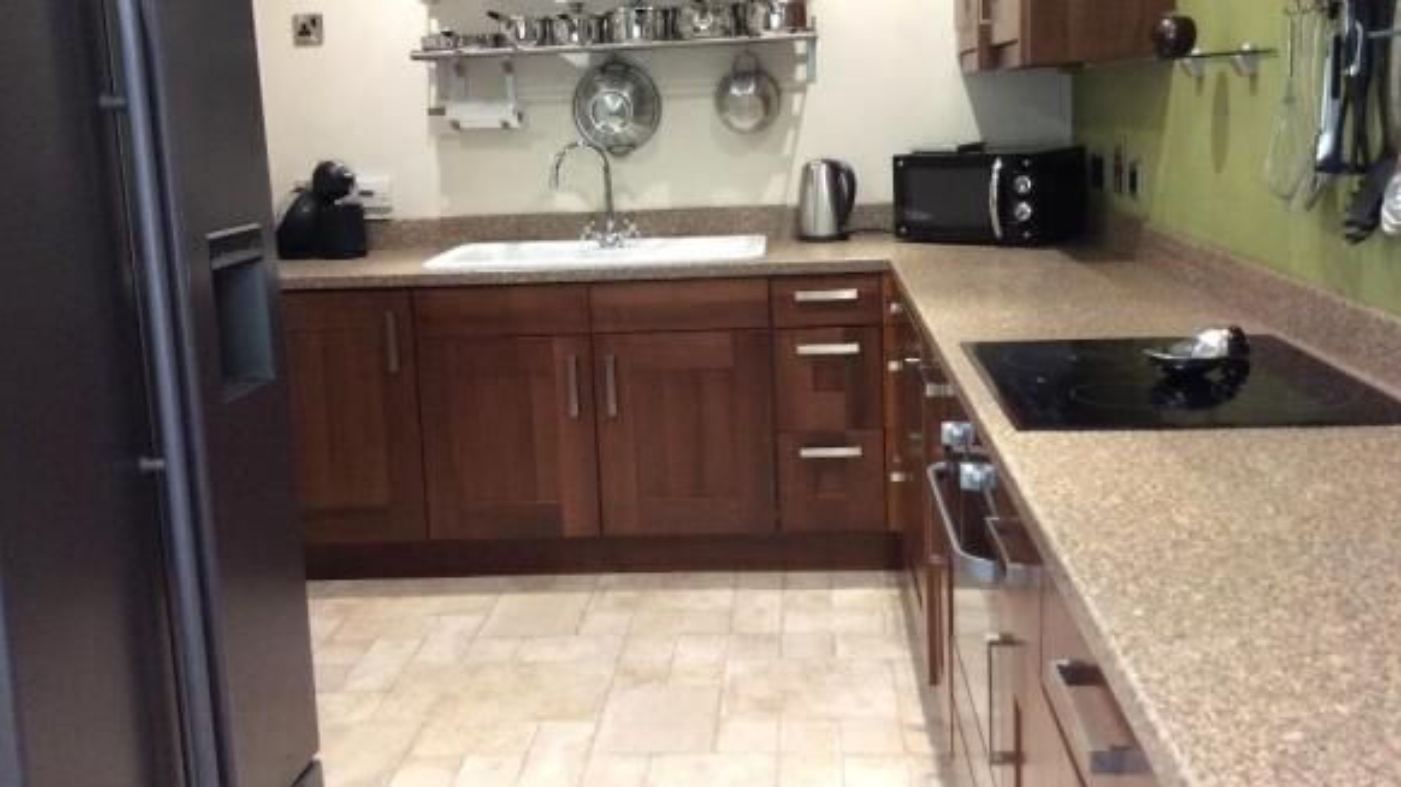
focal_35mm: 35
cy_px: 295
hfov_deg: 56.6
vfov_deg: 33.5
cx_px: 702
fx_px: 1300
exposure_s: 1/25
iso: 125
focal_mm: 3.3
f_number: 2.4
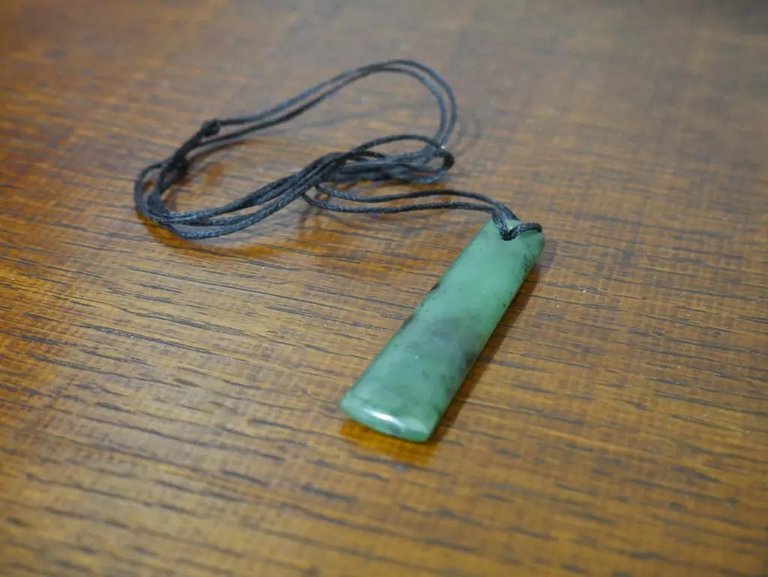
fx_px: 1199
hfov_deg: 35.5
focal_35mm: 54
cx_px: 384
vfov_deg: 27.1
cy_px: 288
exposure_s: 1/60
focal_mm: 27
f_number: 5.3
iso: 1600
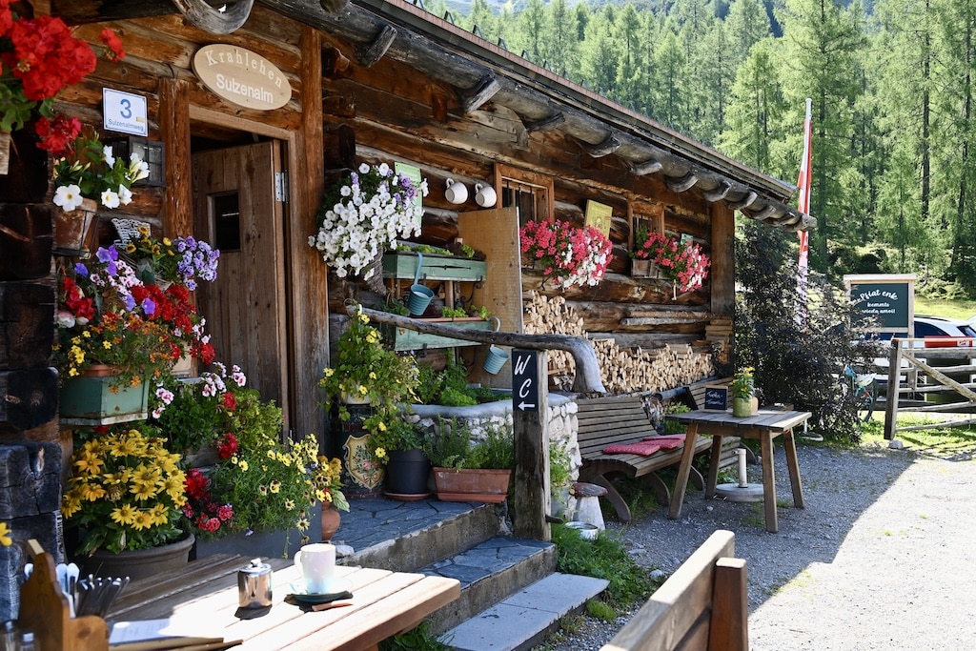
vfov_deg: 35.1
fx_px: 1030
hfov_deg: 50.7
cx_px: 488
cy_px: 326
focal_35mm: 38
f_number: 6.3
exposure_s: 1/125
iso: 200
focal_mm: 38
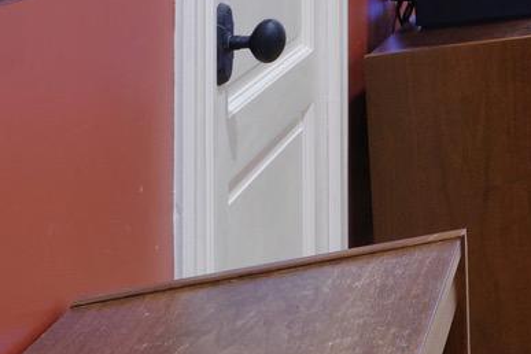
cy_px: -123
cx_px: 1295
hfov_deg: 14.9
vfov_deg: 17.2
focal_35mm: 74
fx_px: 1091
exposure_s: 1/10
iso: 400
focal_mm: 14
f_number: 14
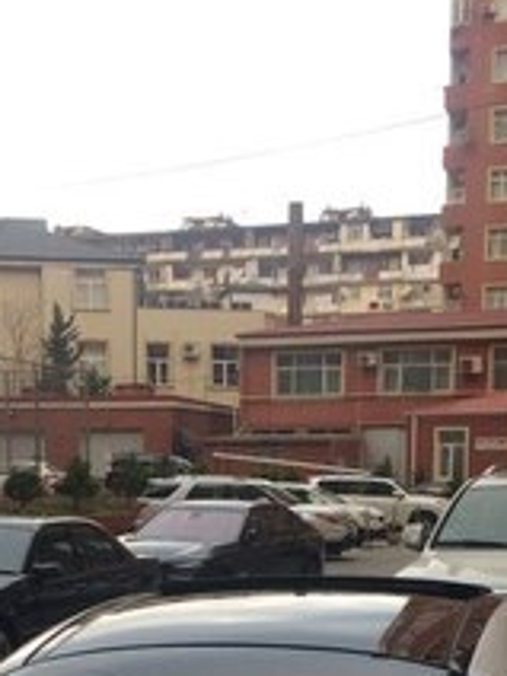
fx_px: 1328
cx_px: 220
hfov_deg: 21.6
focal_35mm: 68
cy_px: 746
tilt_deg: -12.5
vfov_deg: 26.3
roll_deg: +0.9
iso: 50
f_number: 2.2
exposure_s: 1/100
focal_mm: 4.15
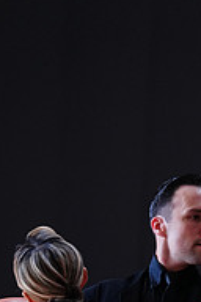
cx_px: 82
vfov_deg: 5.7
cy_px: 447
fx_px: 2981
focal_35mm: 356
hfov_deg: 3.9
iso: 1600
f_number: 2.8
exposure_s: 1/500
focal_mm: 118
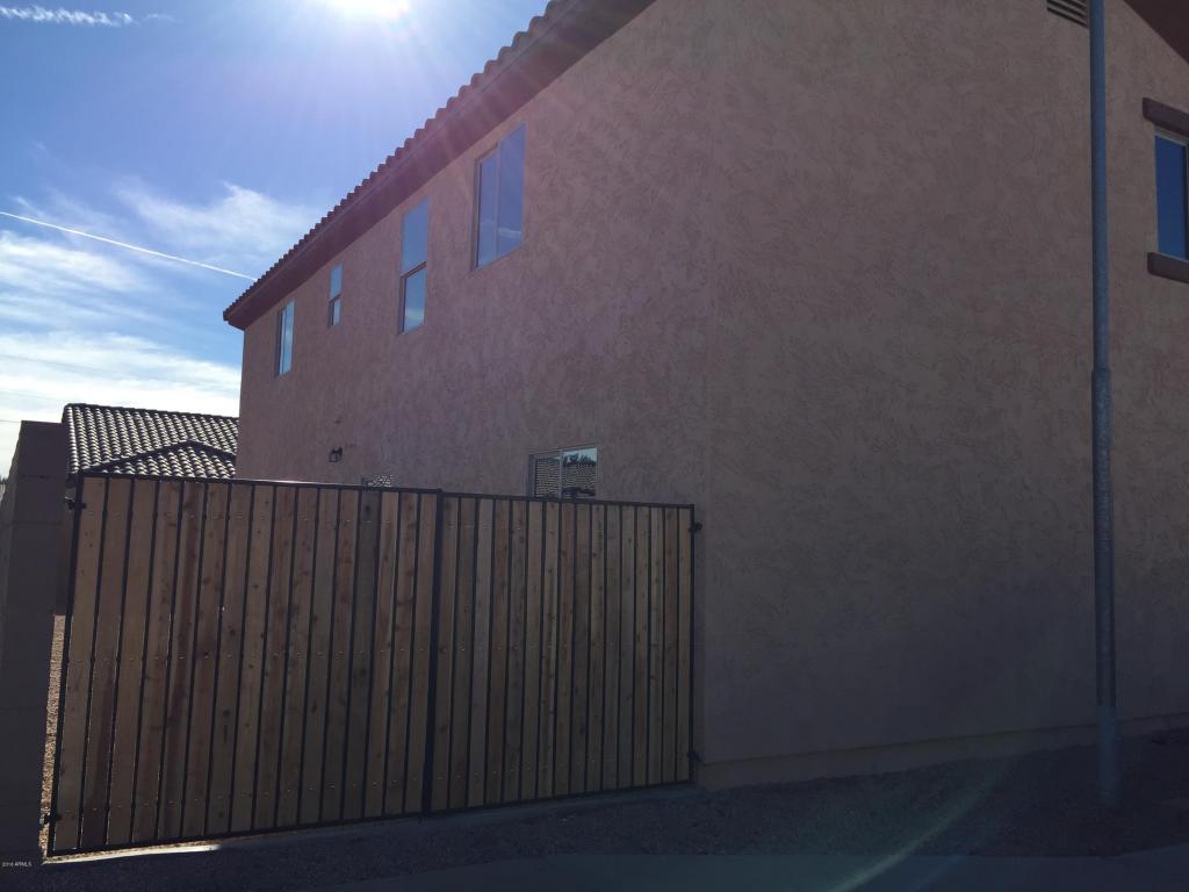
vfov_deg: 48.2
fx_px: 996
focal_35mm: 29
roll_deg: -2.7
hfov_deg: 61.7
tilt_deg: +8.0
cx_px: 594
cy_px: 446
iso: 32
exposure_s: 1/2326
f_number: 2.2
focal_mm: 4.15
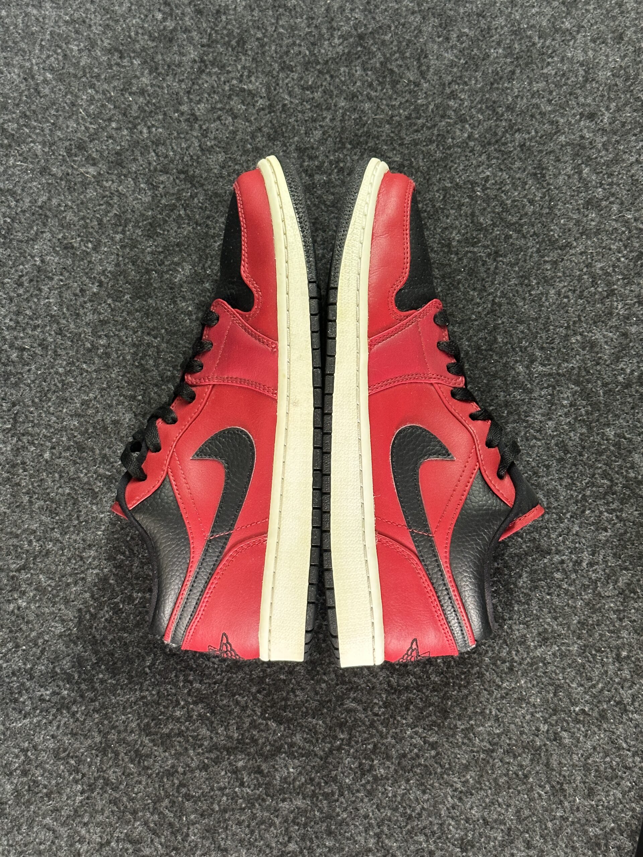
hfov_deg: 30.3
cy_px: 428
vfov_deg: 39.7
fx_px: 1189
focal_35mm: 48
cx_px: 322
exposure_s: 1/34
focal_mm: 6.86
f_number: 1.78
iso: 320
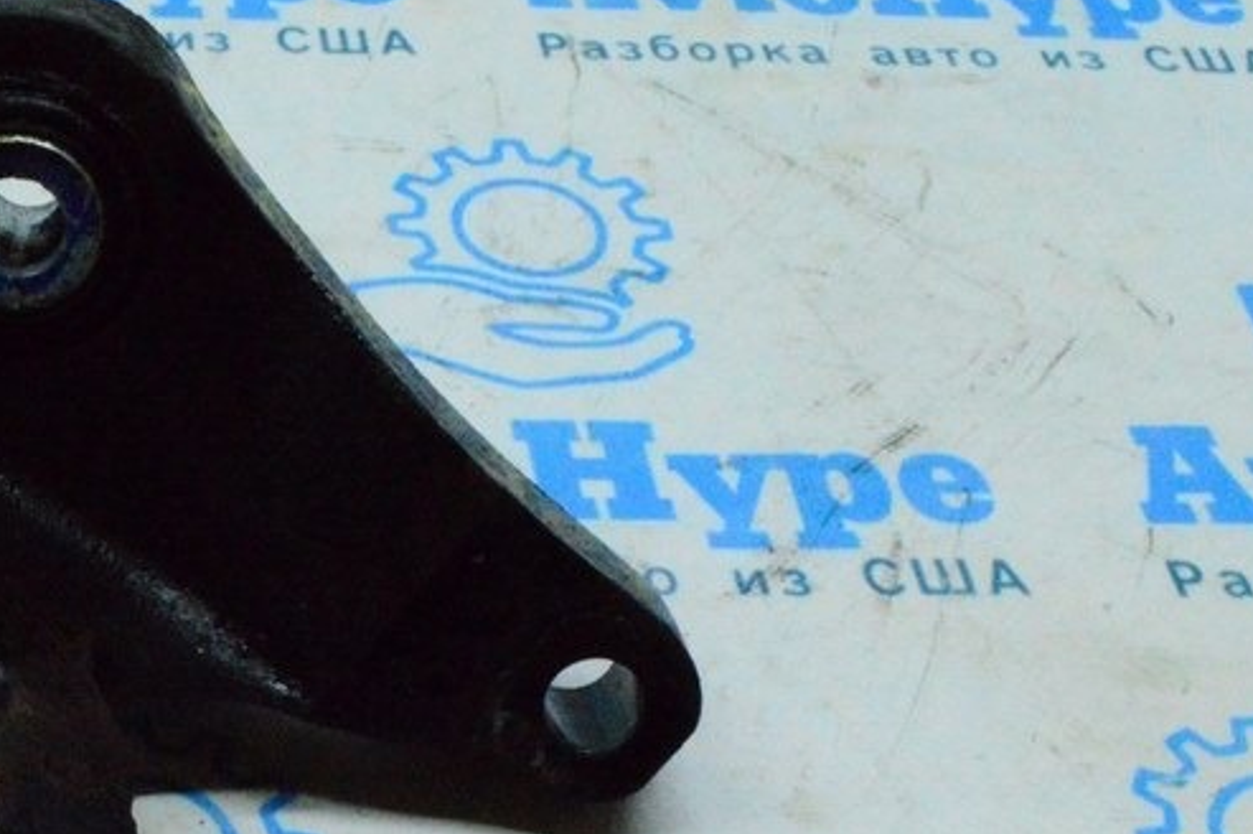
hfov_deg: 23.3
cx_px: 25
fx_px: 2923
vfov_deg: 16.1
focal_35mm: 84
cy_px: 673
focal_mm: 27
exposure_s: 1/80
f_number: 25
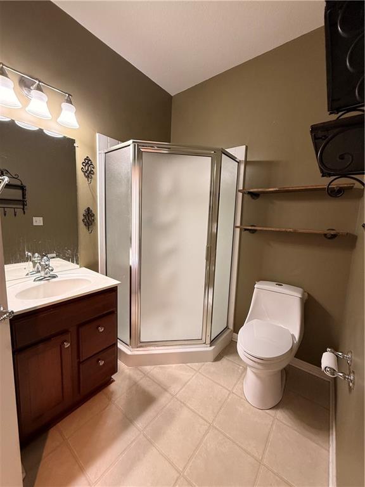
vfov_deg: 102.1
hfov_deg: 85.7
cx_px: 182
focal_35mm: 14
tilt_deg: -6.6
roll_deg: -2.5
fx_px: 197
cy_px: 244
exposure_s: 1/60
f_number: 2.2
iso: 250
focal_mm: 2.22
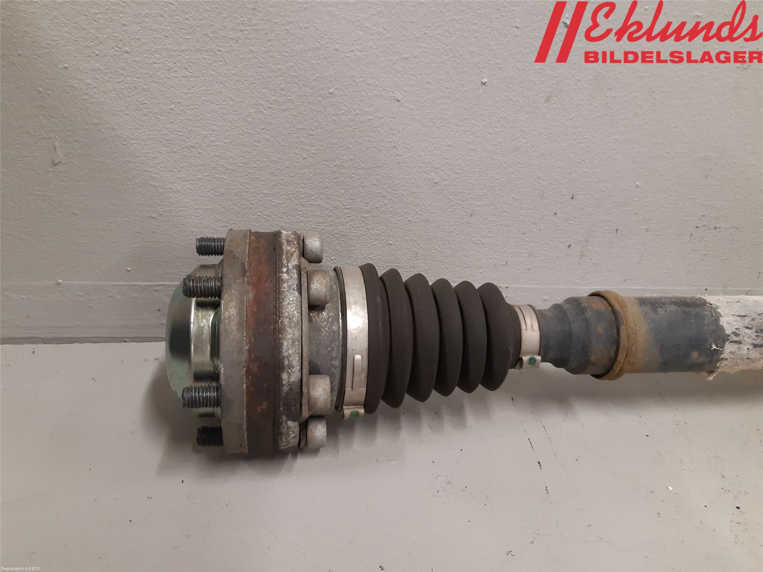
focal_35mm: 26
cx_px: 382
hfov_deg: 67.3
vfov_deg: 53.1
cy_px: 286
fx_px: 573
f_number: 1.7
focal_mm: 3.93
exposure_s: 1/50
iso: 200
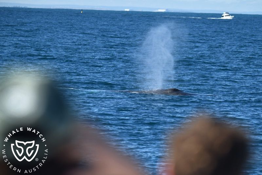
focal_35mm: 260
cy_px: 88
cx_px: 131
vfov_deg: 5.3
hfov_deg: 7.9
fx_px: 1892
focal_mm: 260
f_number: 5.6
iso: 1400
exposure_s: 1/8000
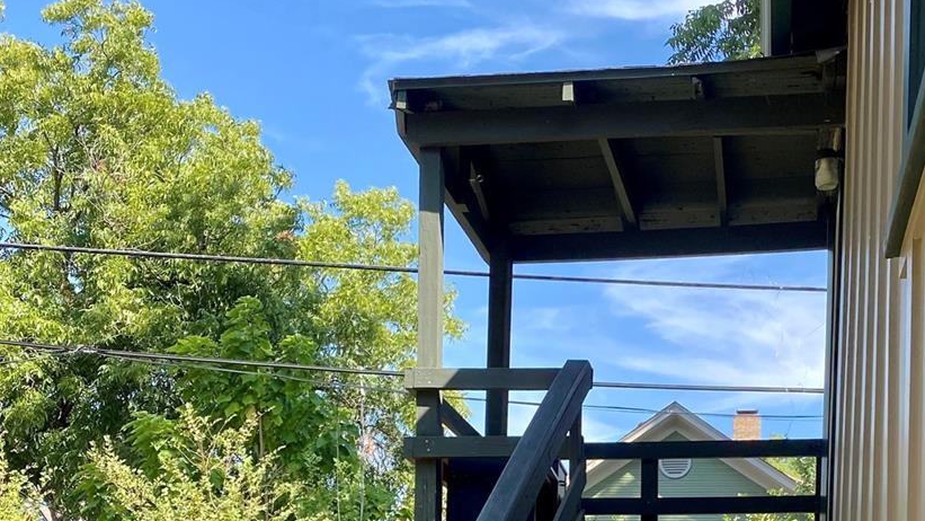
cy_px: 646
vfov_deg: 20.9
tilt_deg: +5.4
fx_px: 1300
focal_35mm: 53
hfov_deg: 38.7
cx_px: 625
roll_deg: -1.3
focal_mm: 4.25
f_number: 1.8
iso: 32
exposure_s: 1/690
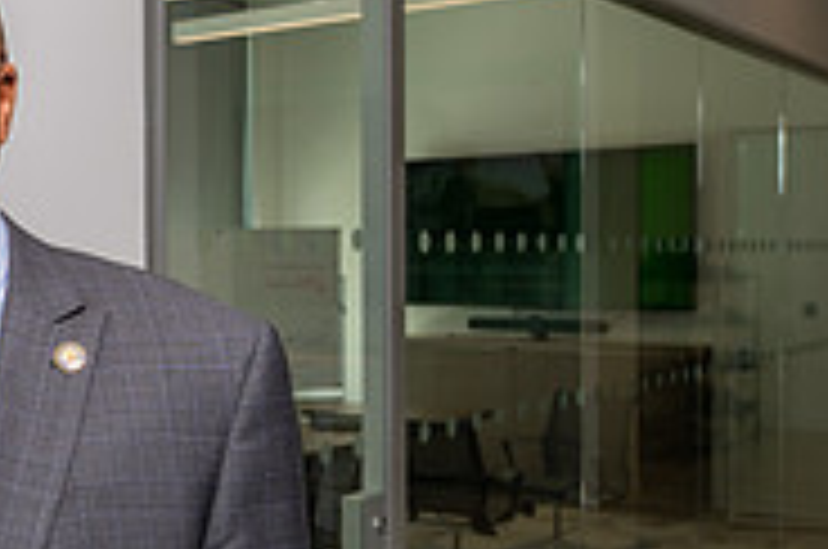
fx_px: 1378
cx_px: -122
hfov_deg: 29.5
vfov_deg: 22.5
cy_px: 308
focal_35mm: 60
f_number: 4.5
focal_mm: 19
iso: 64
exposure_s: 1/100
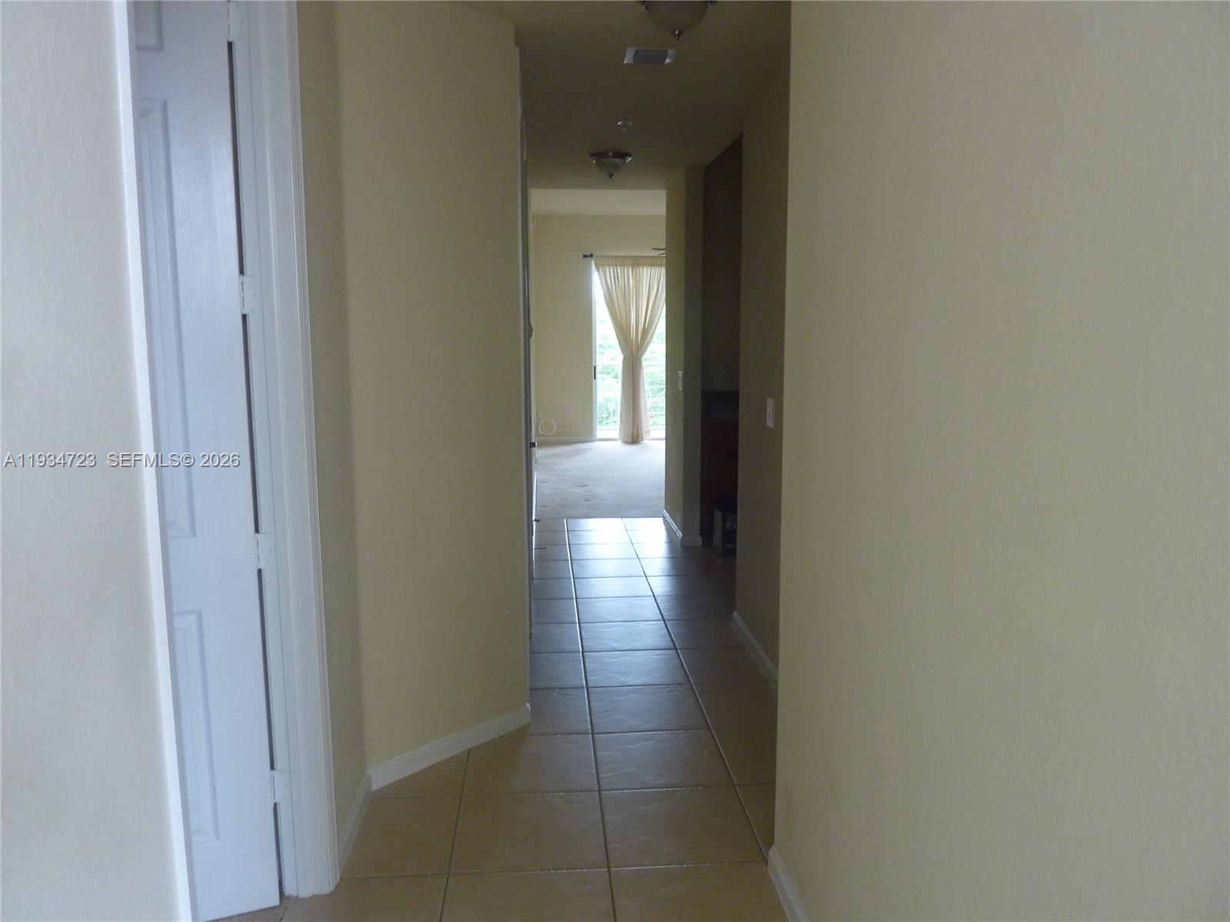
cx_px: 615
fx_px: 888
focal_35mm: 25
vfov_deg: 54.9
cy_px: 461
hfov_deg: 69.4
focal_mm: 4.1
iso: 160
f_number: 3.3
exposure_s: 1/30
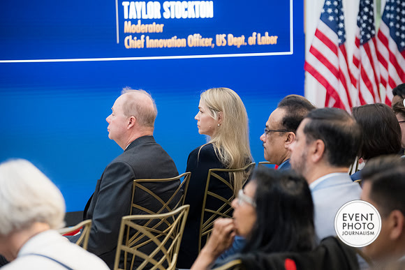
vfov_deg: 11.0
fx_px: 1407
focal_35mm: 125
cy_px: 135
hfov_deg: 16.4
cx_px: 202
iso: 3600
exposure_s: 1/400
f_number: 4.8
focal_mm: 125
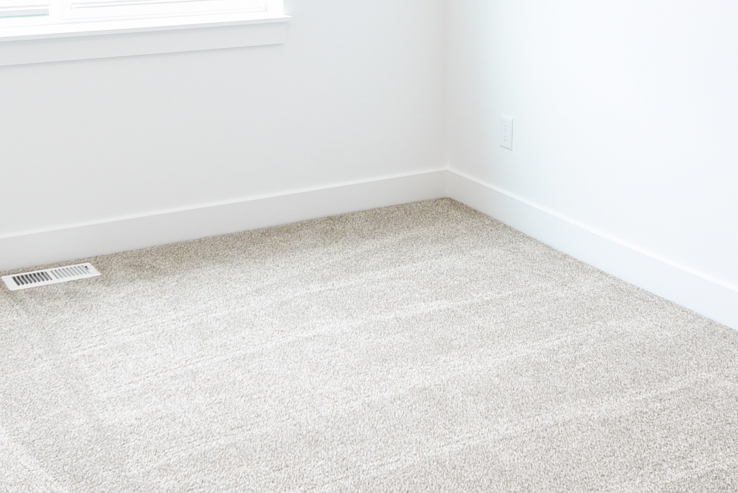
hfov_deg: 33.9
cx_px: 388
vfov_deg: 21.9
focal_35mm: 59
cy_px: -32
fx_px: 1210
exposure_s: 1/80
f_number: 4
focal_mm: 17
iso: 320
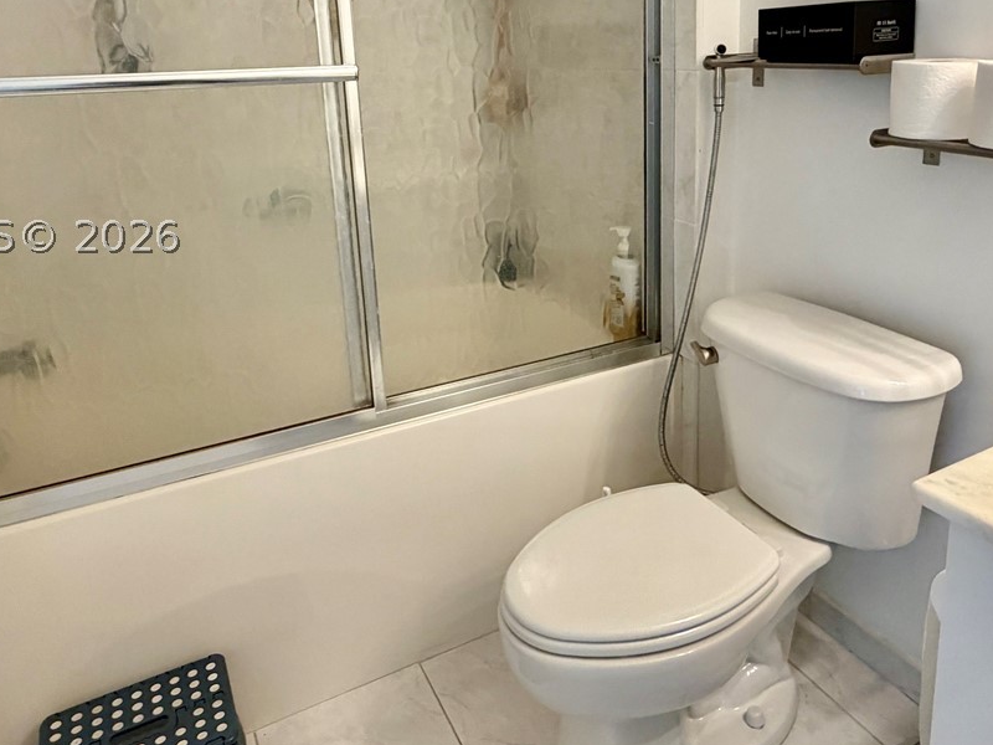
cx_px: 560
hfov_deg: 63.2
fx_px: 803
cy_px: 236
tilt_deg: -13.6
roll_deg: +2.8
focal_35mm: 28
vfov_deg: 48.7
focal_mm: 2.22
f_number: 2.2
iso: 320
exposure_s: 1/120
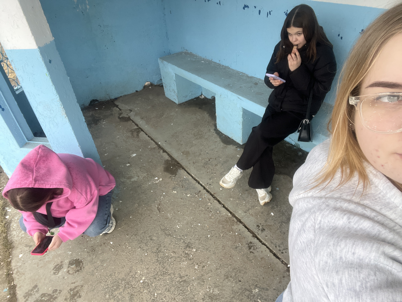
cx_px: 201
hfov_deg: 73.9
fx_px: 267
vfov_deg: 58.9
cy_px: 151
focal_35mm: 23
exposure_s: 1/60
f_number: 2.2
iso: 100
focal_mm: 2.71
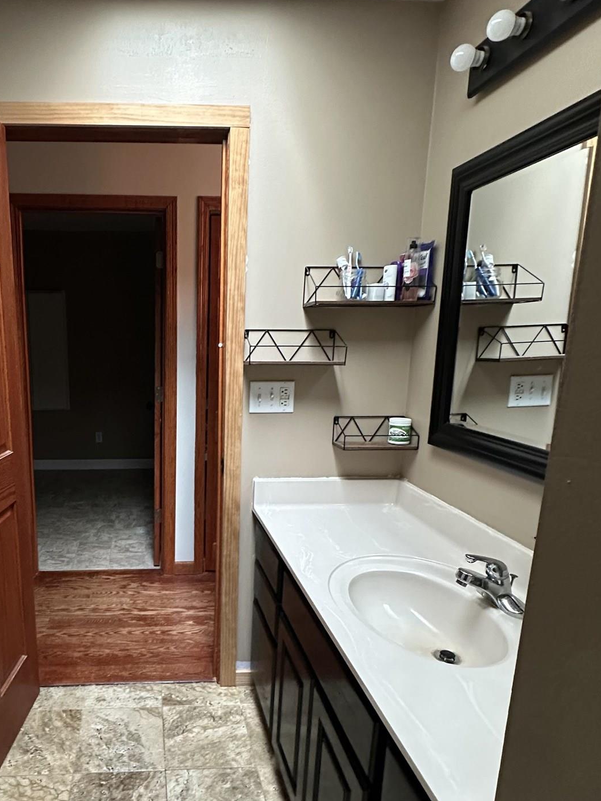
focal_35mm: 23
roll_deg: -1.3
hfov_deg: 56.6
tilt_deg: -11.1
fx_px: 532
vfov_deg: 73.6
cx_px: 167
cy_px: 450
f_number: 2.2
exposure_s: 1/60
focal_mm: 2.22
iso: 640
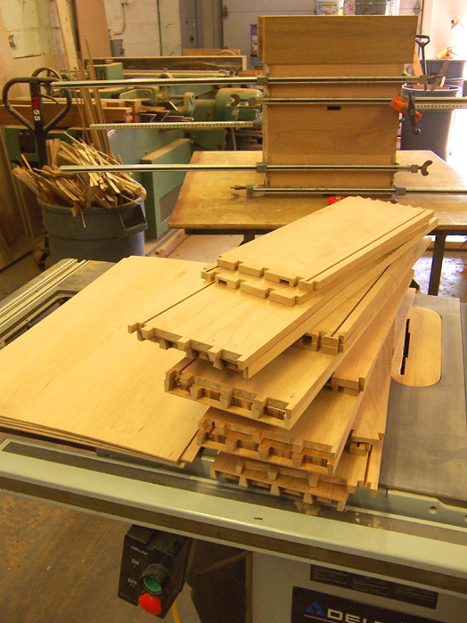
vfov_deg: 54.0
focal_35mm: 34
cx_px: 231
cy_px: 308
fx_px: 612
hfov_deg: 41.8
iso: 140
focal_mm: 5.5
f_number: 3.4
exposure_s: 1/20
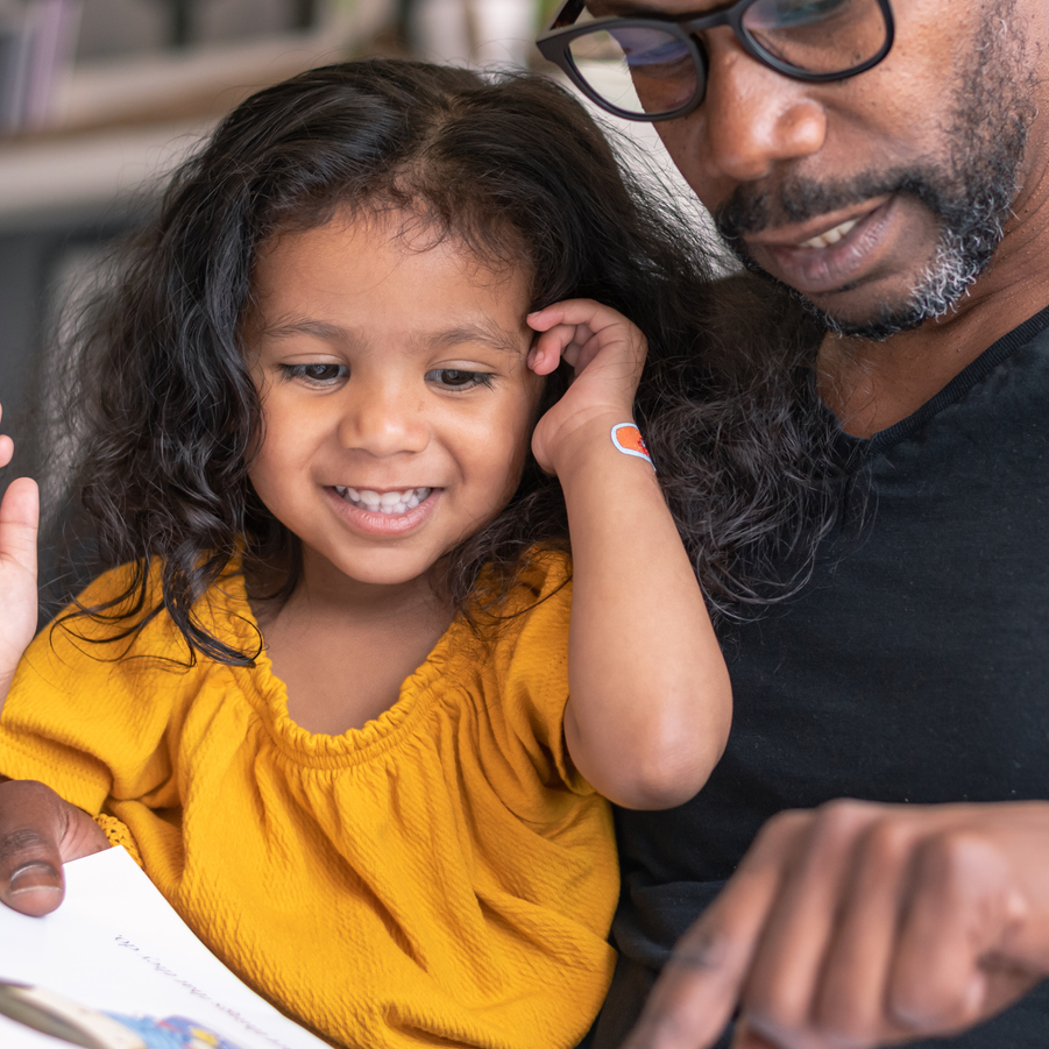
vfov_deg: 17.4
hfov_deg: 17.4
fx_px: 3428
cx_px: 681
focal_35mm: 100
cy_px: 411
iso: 640
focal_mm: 50
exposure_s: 1/250
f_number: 2.8
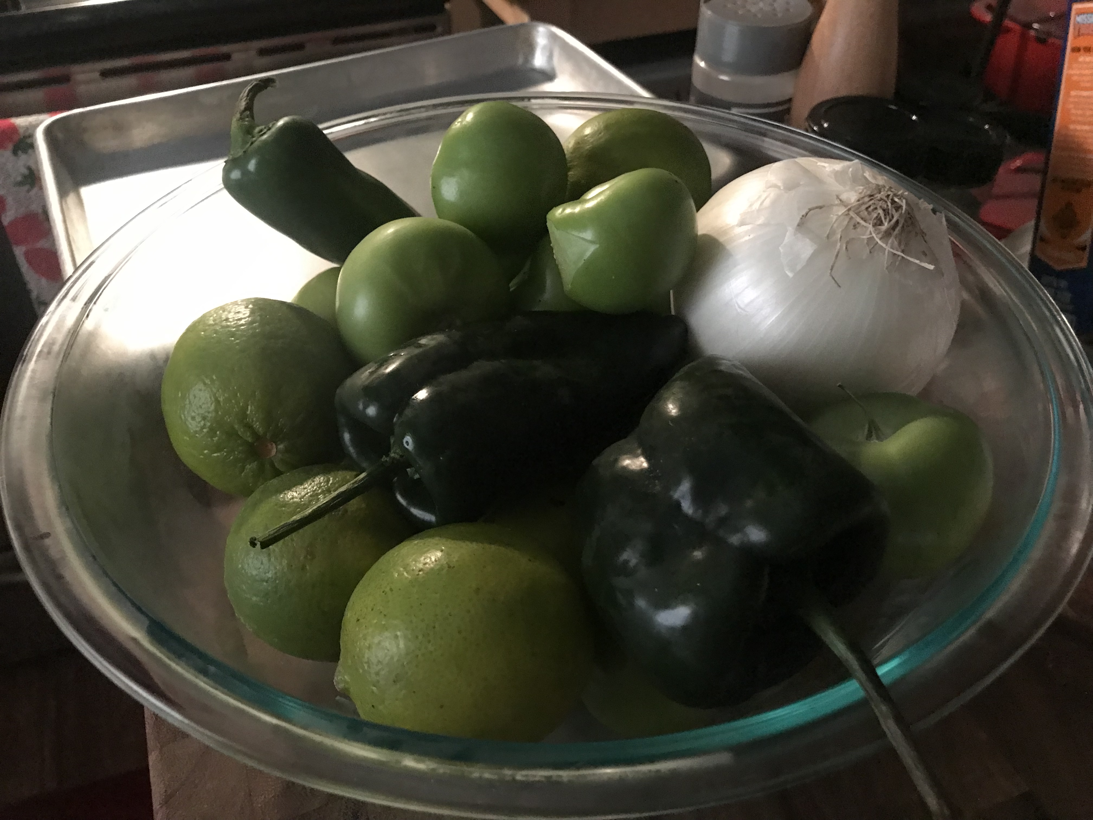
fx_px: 884
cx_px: 546
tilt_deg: -43.2
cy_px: 410
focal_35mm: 28
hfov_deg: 63.4
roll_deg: +0.5
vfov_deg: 49.7
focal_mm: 3.99
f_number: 1.8
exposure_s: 1/5
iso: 100
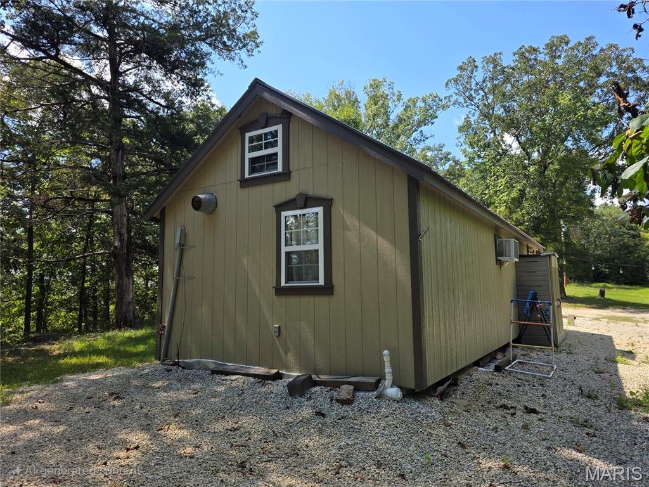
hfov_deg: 73.9
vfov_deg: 58.9
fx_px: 431
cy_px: 244
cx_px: 324
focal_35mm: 23
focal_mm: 6.3
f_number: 1.7
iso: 80
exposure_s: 1/3333
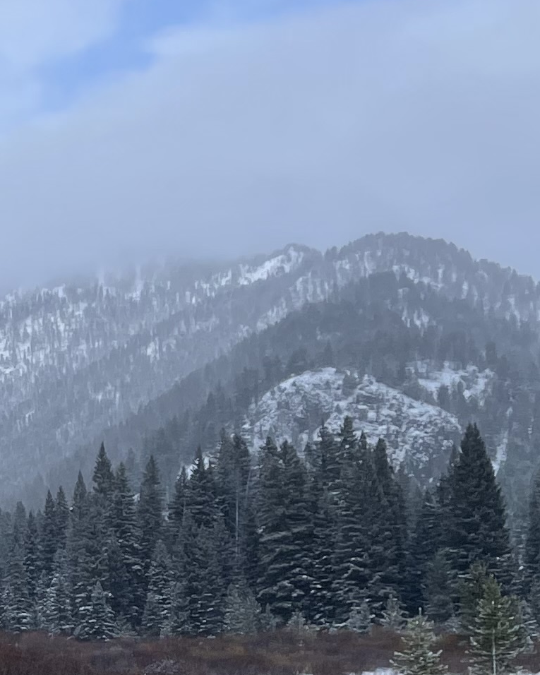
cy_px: 679
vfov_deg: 17.5
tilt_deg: +0.0
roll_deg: +0.7
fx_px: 2137
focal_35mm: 107
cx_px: -611
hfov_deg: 12.4
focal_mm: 4.2
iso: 32
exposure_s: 1/1473
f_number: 1.6
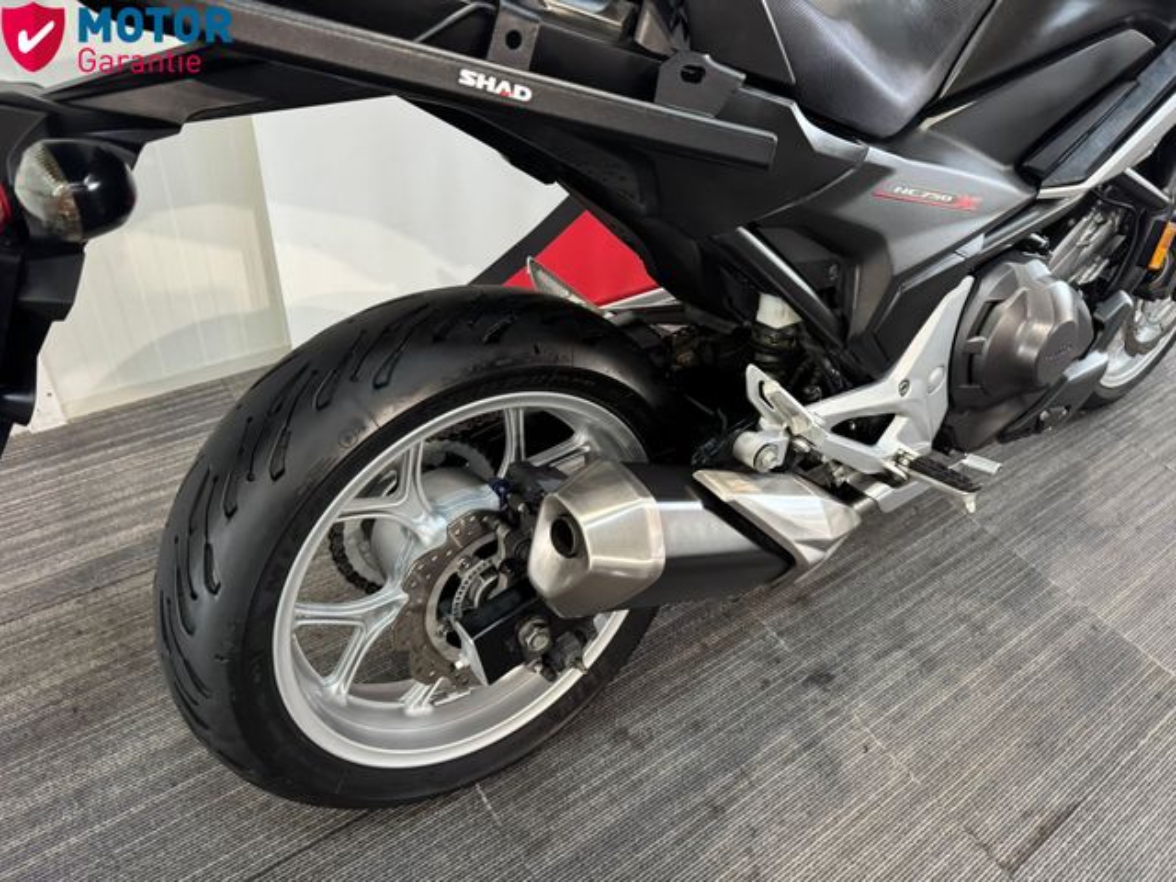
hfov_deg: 71.6
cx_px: 588
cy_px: 441
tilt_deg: -42.1
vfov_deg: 56.8
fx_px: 815
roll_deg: -9.9
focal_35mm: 24
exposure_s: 1/50
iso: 640
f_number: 1.78
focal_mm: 6.76
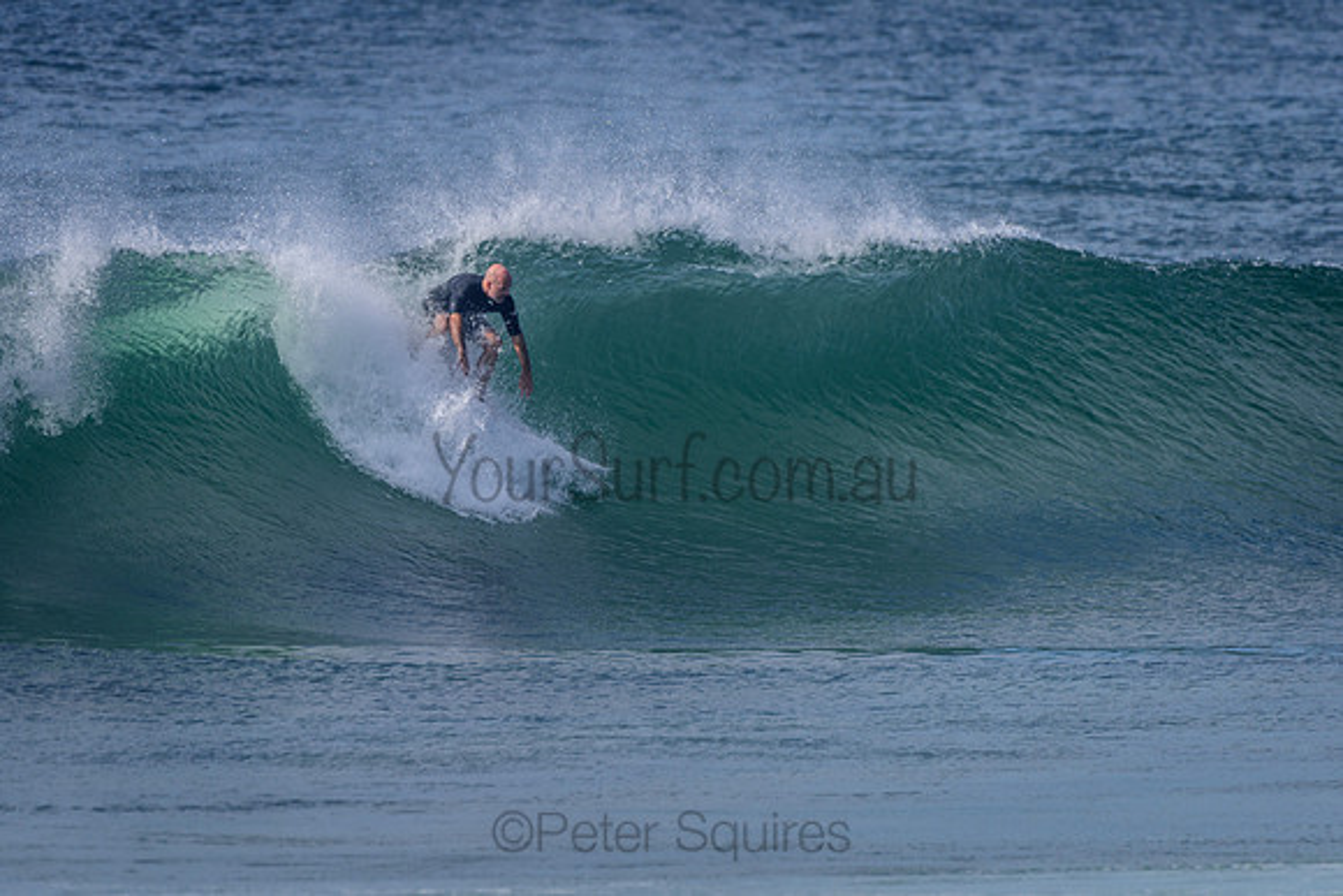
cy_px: 466
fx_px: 22851
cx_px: 597
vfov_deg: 2.2
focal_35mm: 612
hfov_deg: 3.4
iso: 250
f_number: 5.6
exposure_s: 1/2000
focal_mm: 500
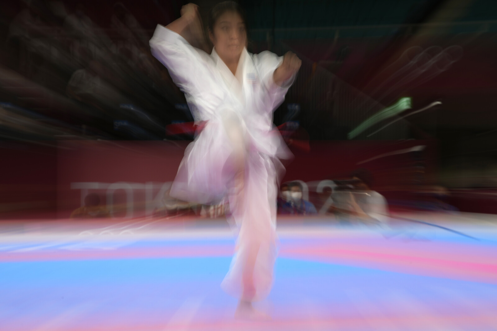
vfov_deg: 15.4
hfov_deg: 22.9
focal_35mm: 89
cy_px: 166
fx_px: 1229
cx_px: 248
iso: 100
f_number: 18
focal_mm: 89
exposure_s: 1/5
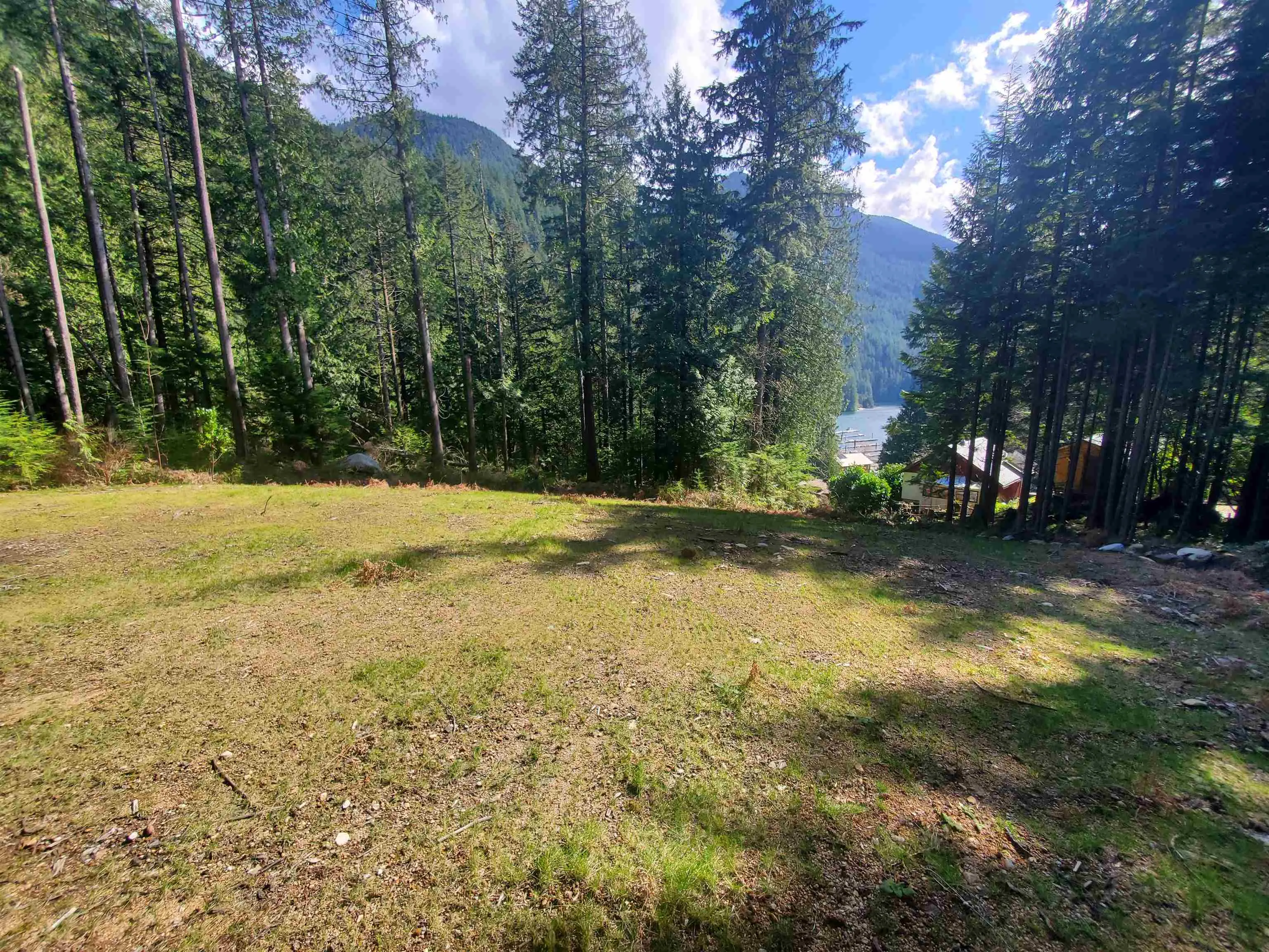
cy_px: 476
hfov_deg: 106.2
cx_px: 634
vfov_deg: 89.9
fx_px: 477
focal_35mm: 13
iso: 50
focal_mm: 1.8
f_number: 2.2
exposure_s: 1/505
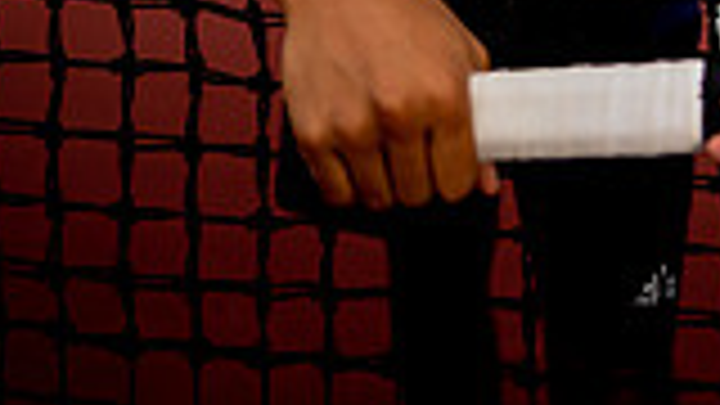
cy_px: -598
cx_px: 542
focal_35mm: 71
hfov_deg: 29.3
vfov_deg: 12.7
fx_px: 1355
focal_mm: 24
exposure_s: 1/1250
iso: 50
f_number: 1.4
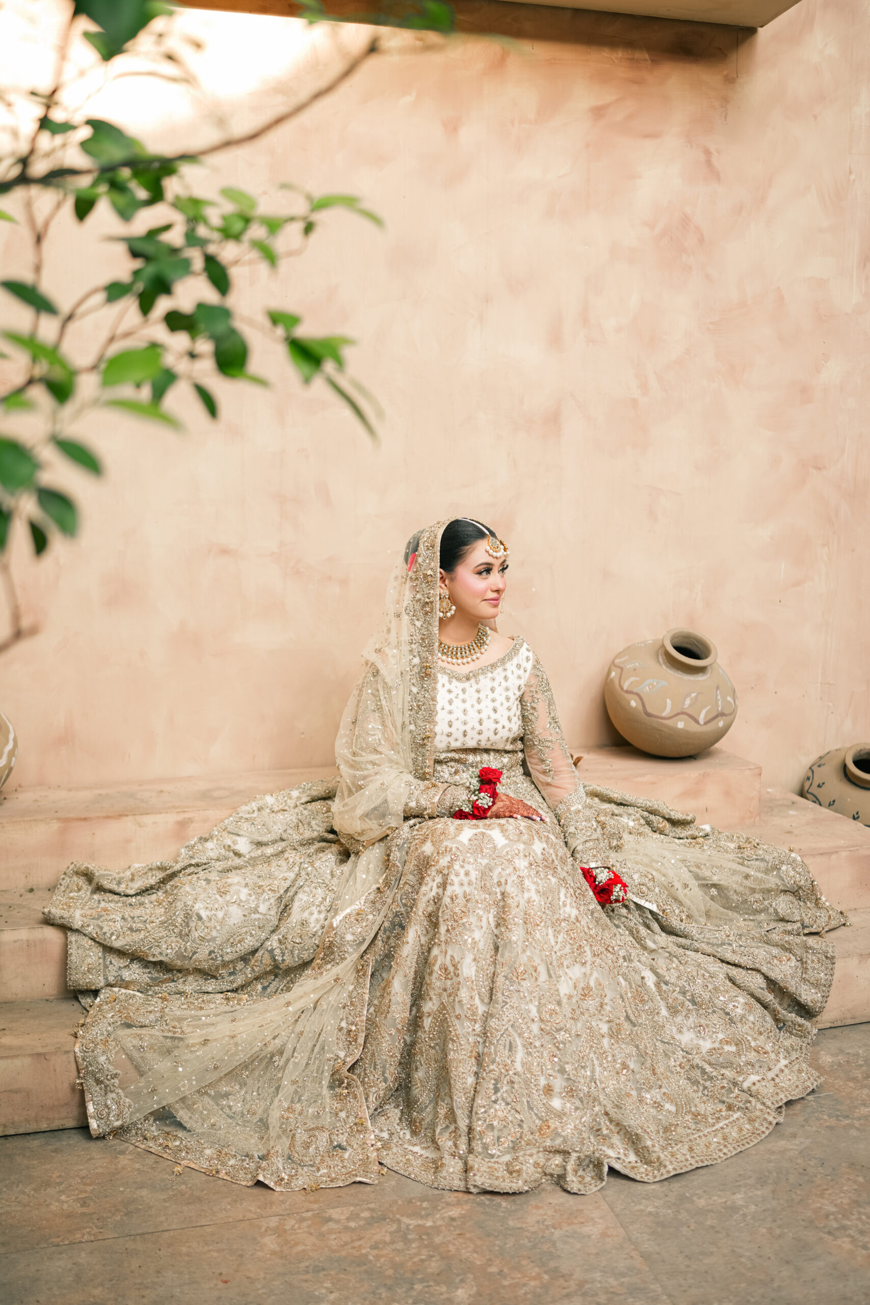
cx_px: 435
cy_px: 652
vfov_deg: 54.4
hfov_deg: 37.9
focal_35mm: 35
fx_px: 1268
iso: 64
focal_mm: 35
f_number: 1.6
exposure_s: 1/125
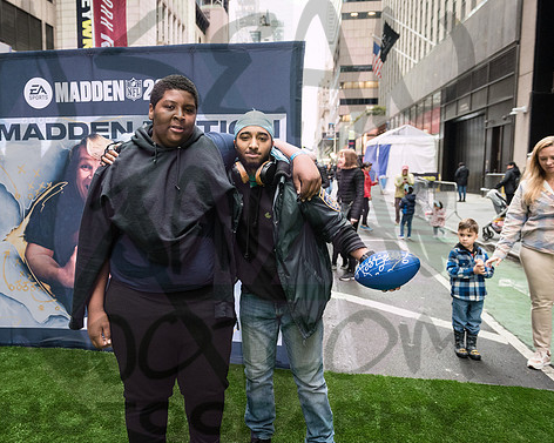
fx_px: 492
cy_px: 218
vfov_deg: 48.5
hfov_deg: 58.3
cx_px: 217
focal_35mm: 30
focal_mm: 26
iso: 2500
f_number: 3.5
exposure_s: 1/250
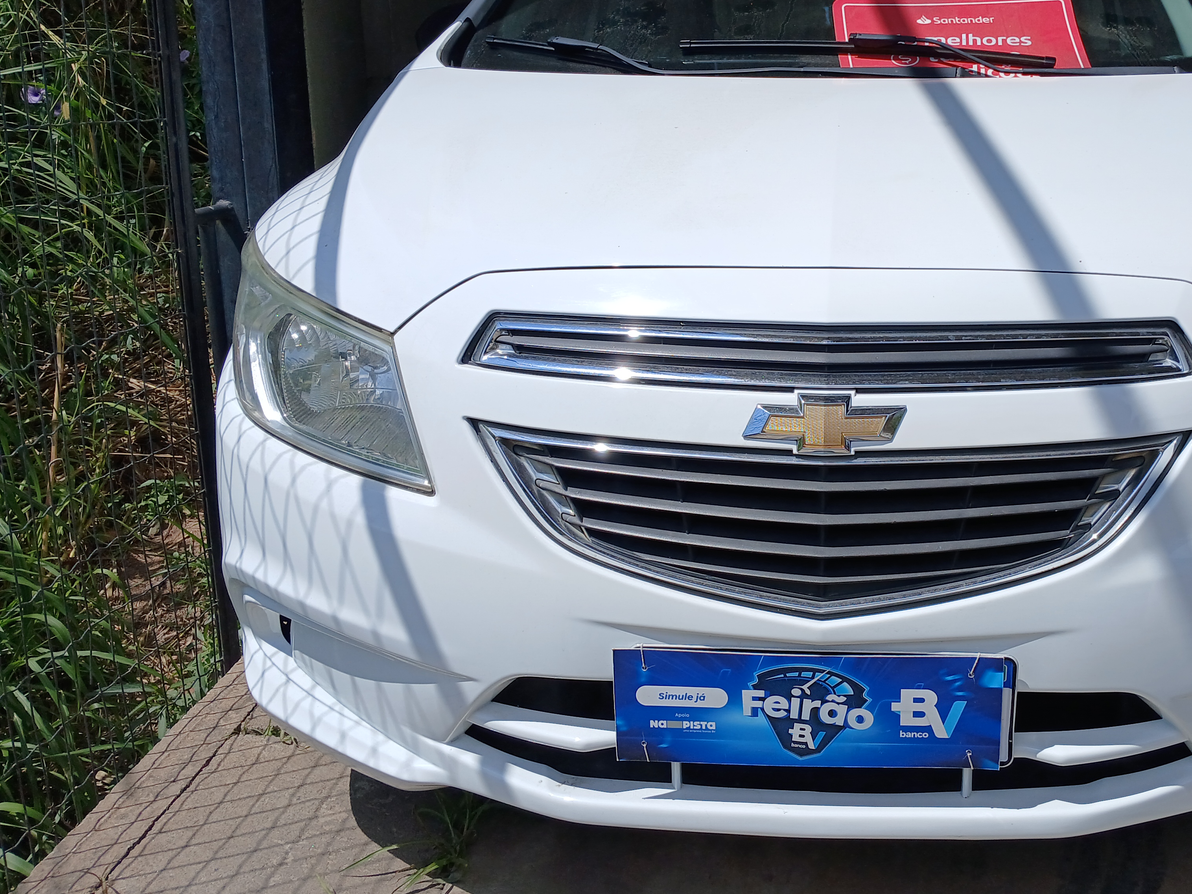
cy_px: 390
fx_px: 1205
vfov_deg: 40.6
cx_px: 801
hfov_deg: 51.6
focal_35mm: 35
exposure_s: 1/1203
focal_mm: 3.98
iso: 20
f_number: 1.8
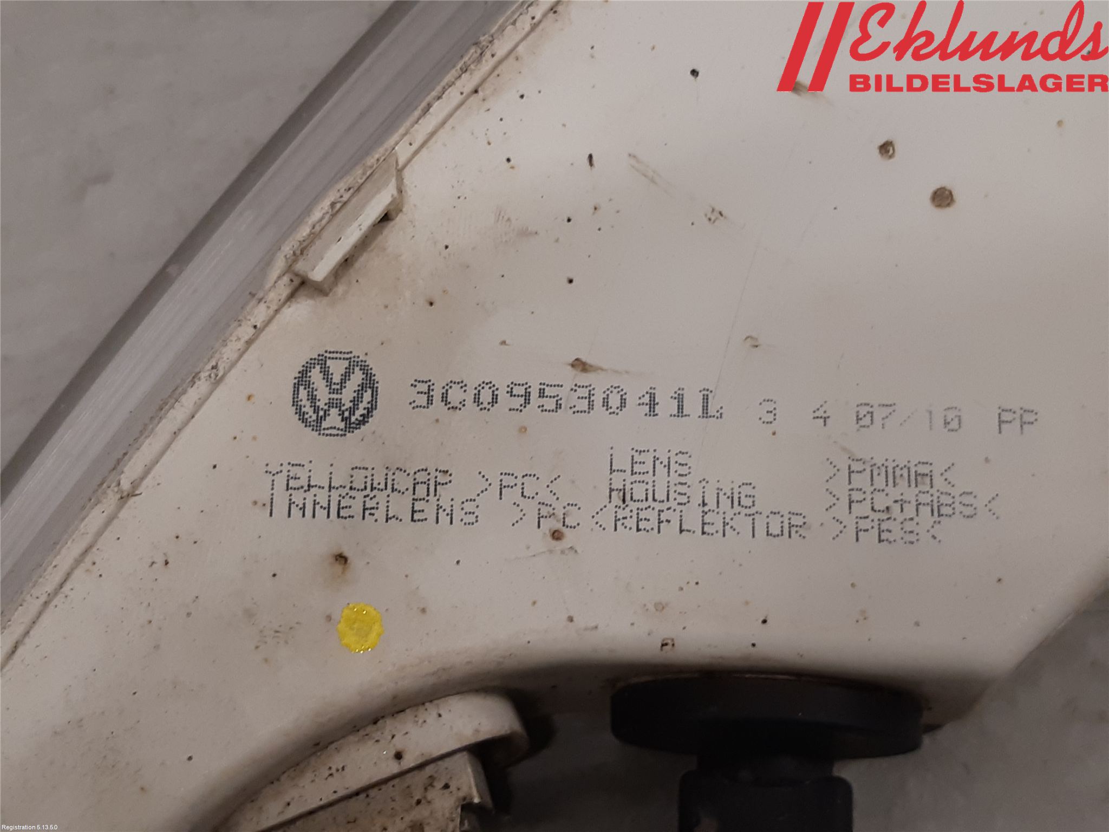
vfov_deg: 53.1
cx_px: 554
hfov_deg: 67.3
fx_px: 833
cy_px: 416
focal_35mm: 26
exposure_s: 1/50
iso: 100
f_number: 1.7
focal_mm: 3.93
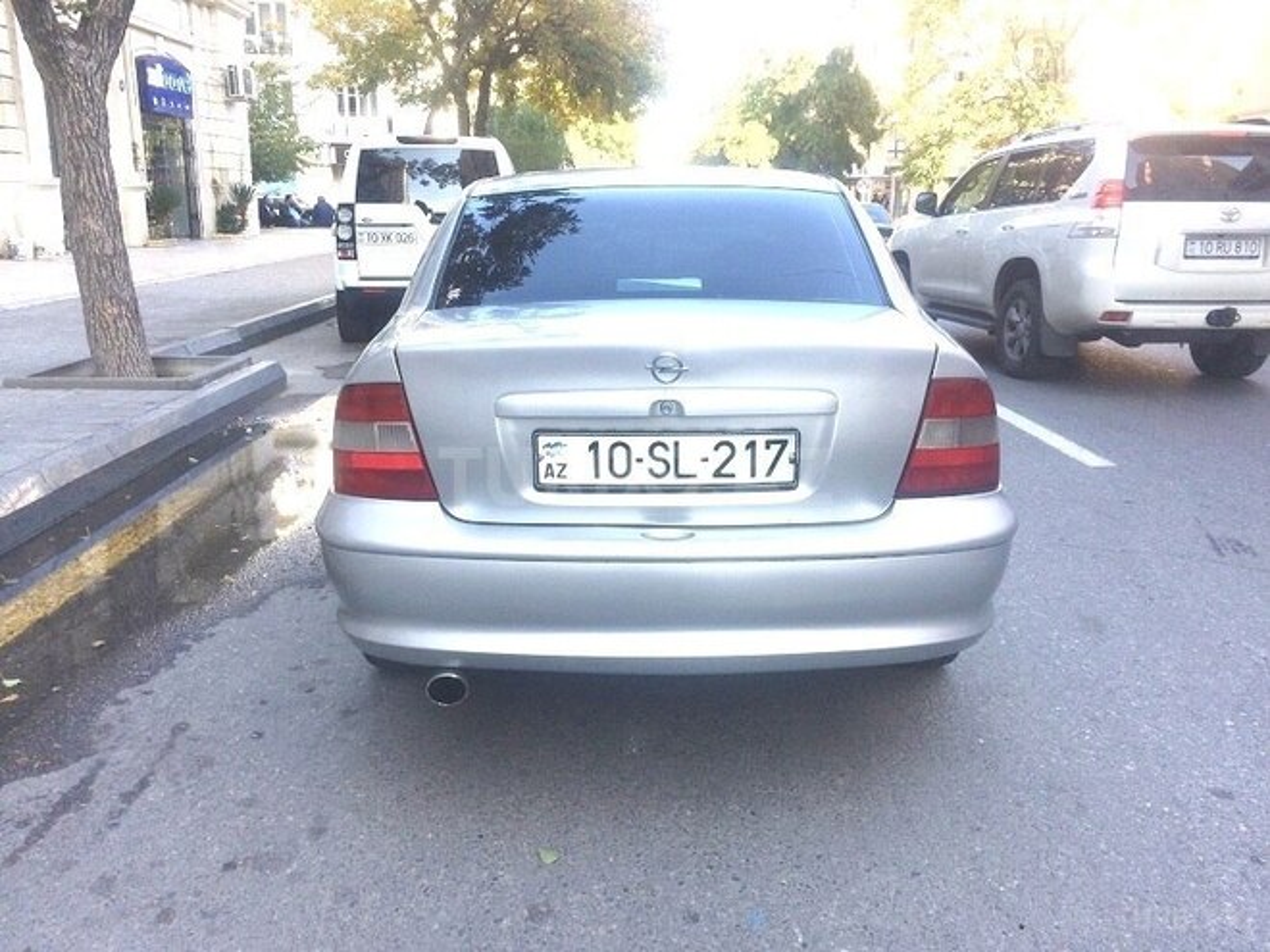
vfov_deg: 48.2
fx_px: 1064
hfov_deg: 61.7
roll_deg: +0.0
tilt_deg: -15.9
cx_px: 635
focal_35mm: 29
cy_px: 476
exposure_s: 1/446
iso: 32
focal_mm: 4.15
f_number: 2.2
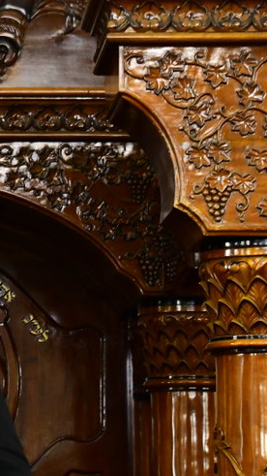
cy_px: 215
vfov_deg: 10.0
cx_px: -140
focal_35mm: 215
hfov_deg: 5.6
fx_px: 2707
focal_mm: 72
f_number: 5
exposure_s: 1/250
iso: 4000
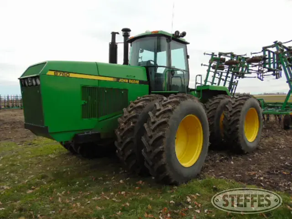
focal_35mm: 25
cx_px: 146
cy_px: 110
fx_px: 211
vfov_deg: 54.9
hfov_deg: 69.4
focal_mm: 4.5
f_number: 3
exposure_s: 1/200
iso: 80
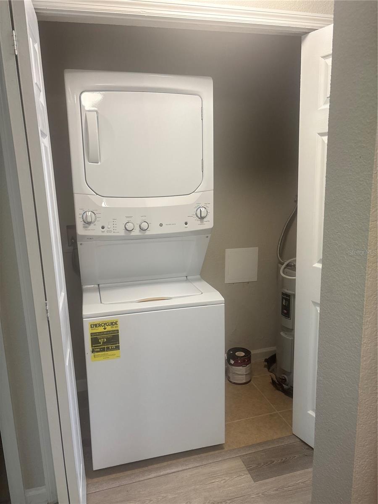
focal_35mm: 26
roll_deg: +1.6
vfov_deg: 67.3
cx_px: 189
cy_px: 252
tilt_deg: -11.0
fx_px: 379
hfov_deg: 53.1
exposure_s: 1/60
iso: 80
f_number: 1.6
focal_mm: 5.96
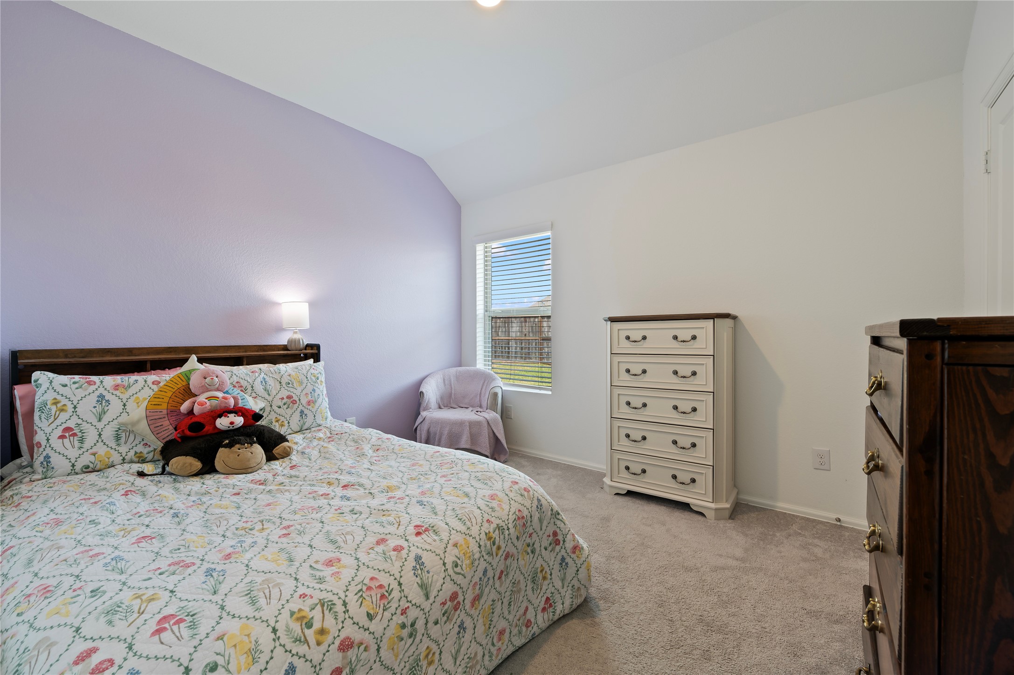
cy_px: 338
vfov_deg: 81.1
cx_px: 507
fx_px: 394
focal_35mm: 14
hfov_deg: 104.3
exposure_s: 1/3
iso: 125
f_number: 6.3
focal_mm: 14
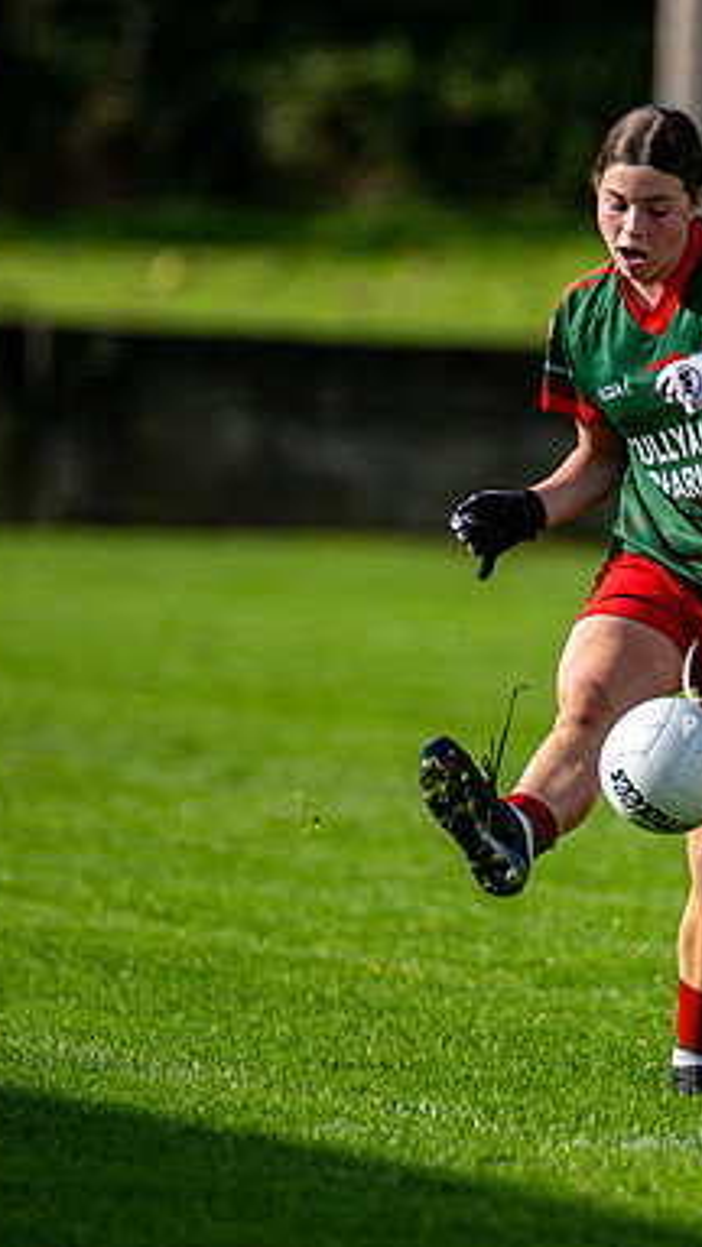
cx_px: 894
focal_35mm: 712
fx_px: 23561
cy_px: 624
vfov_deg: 3.0
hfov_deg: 1.7
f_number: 2.8
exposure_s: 1/5000
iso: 320
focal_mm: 300
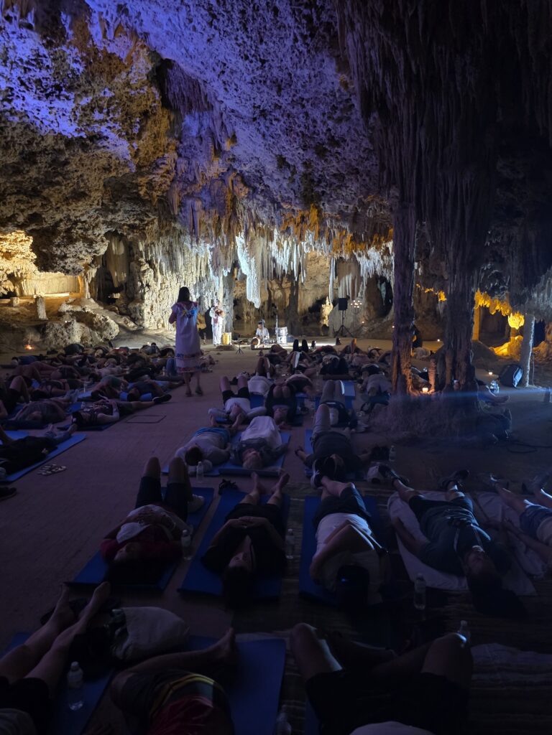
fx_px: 489
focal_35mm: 23
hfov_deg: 58.9
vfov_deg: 73.9
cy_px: 368
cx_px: 276
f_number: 1.7
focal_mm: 6.3
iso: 1250
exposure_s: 1/24
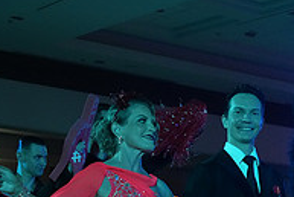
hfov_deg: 18.9
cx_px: 177
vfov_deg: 12.1
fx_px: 883
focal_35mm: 108
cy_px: 289
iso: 4000
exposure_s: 1/400
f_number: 4.5
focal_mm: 36
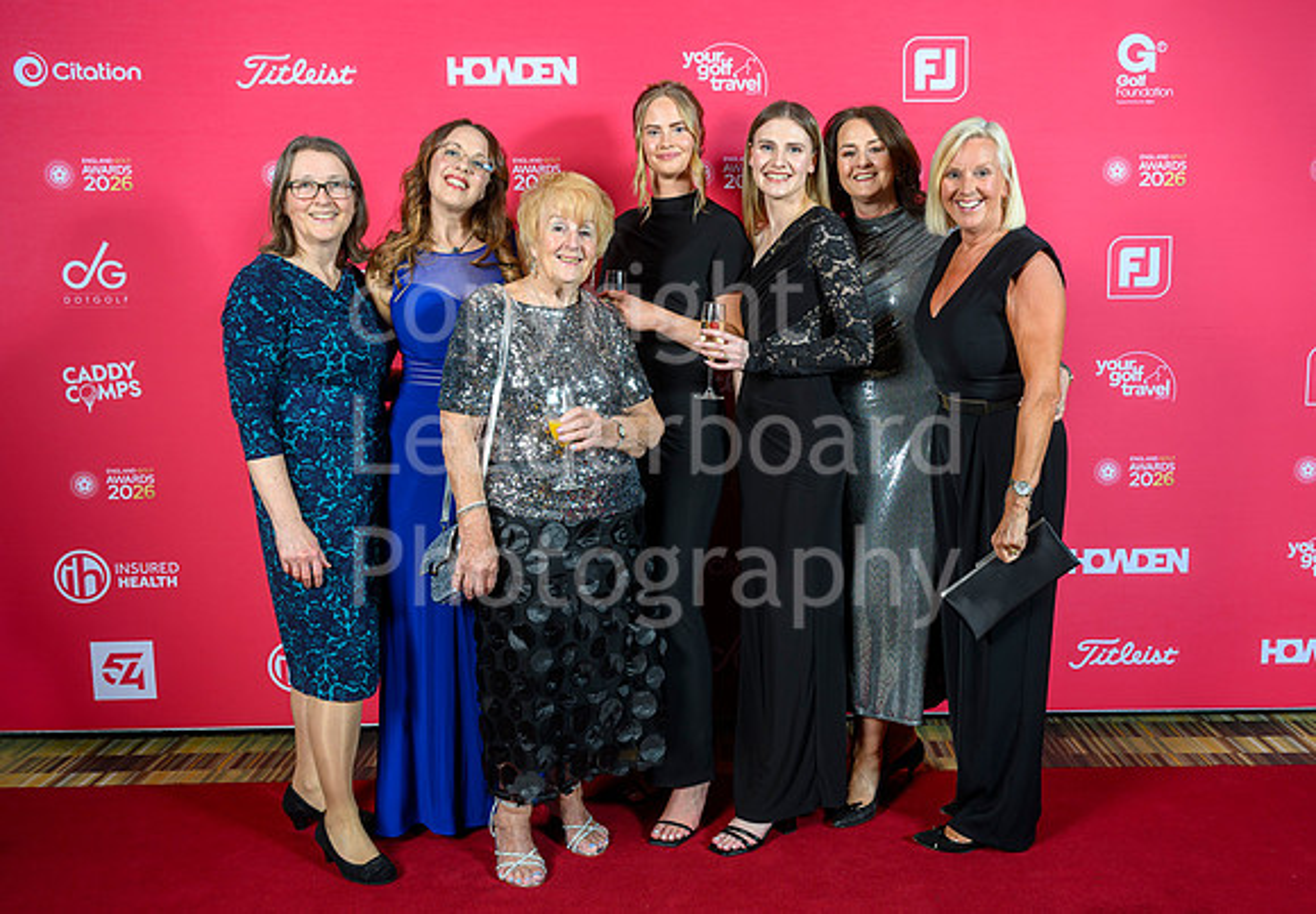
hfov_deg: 57.3
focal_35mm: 32
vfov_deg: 41.6
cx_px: 731
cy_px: 414
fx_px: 1201
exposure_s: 1/160
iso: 250
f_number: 5
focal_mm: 27
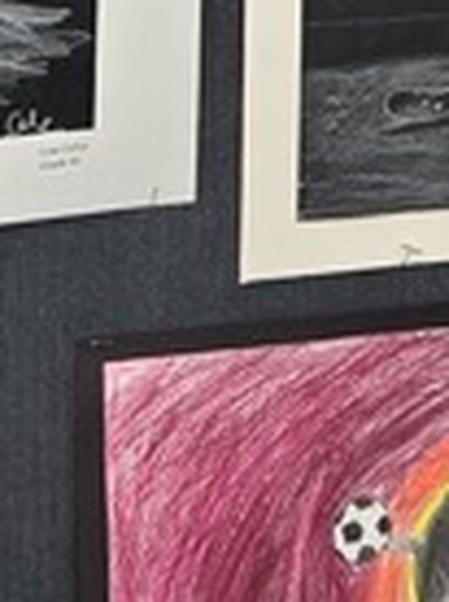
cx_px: 179
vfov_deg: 10.4
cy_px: -685
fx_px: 2967
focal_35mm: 171
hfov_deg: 8.7
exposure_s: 1/50
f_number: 1.8
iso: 64
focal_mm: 5.4
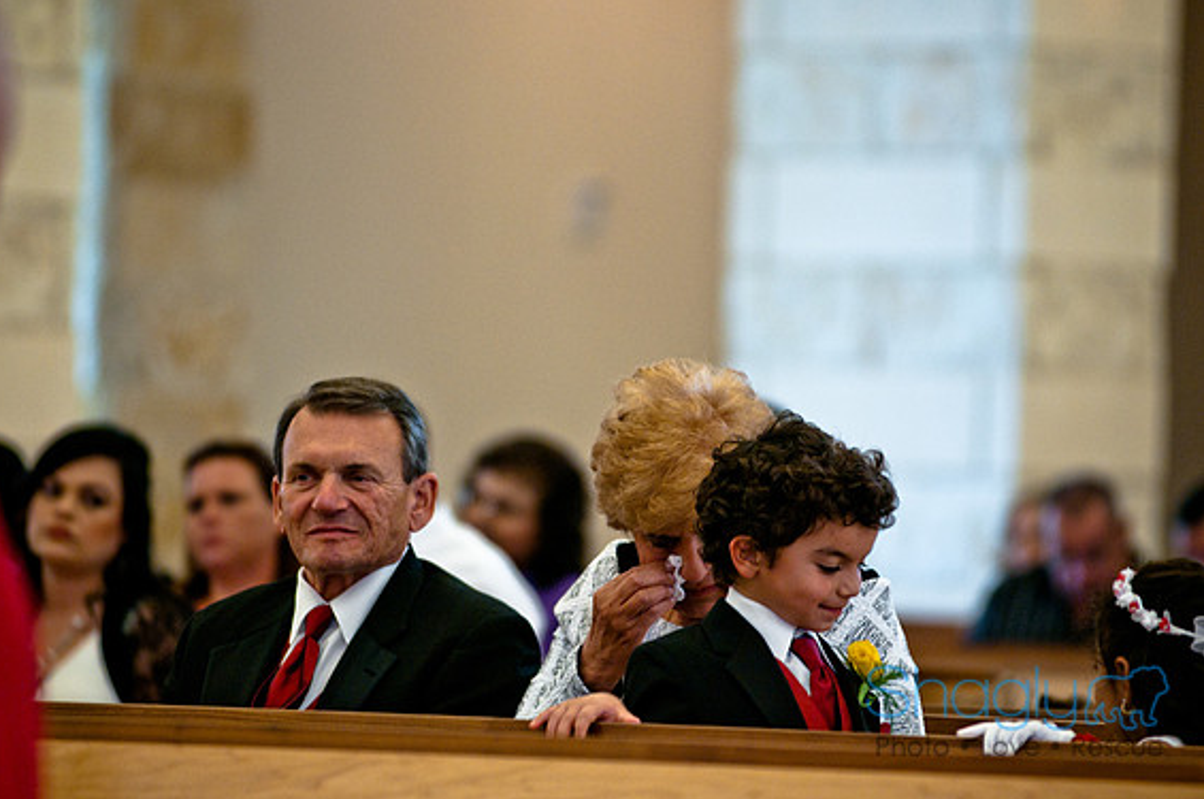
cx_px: 588
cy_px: 391
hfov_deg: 6.7
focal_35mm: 308
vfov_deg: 4.4
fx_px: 10286
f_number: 2.8
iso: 400
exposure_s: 1/100
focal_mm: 200
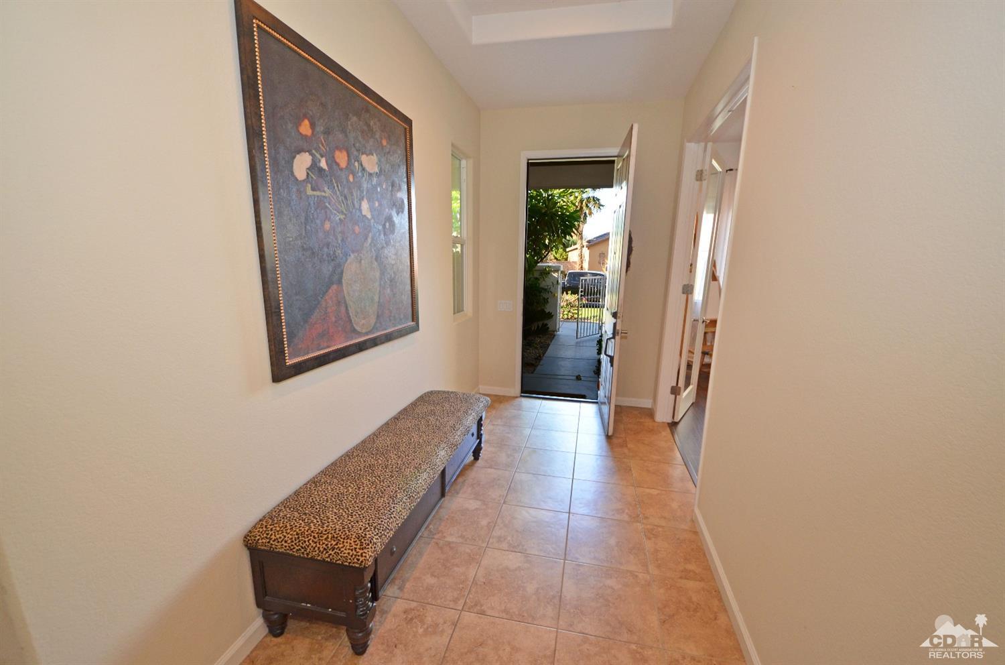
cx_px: 502
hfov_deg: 103.4
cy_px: 332
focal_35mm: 14
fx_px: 397
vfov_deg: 79.9
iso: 100
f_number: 9.5
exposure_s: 1/45
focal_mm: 9.5
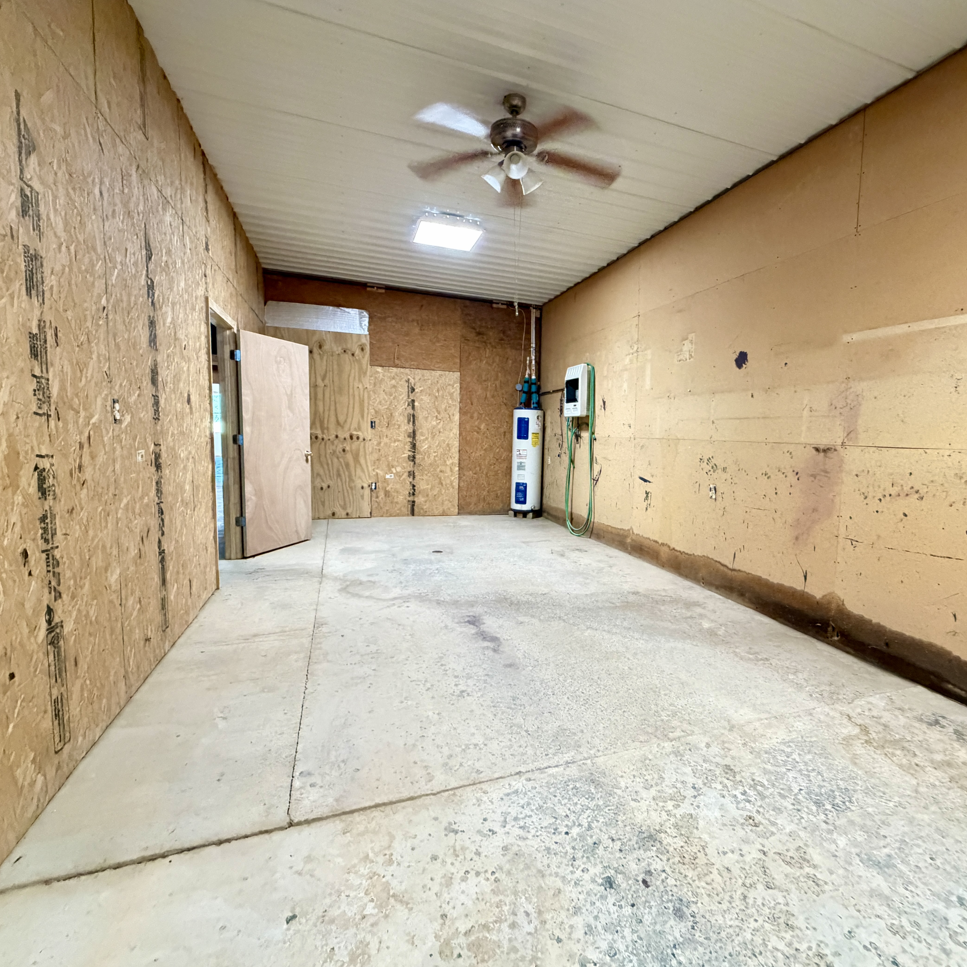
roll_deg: -0.8
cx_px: 559
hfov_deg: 83.3
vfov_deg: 84.0
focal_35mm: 17
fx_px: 537
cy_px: 482
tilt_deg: -5.1
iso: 1000
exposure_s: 1/40
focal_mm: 2.22
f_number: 2.2
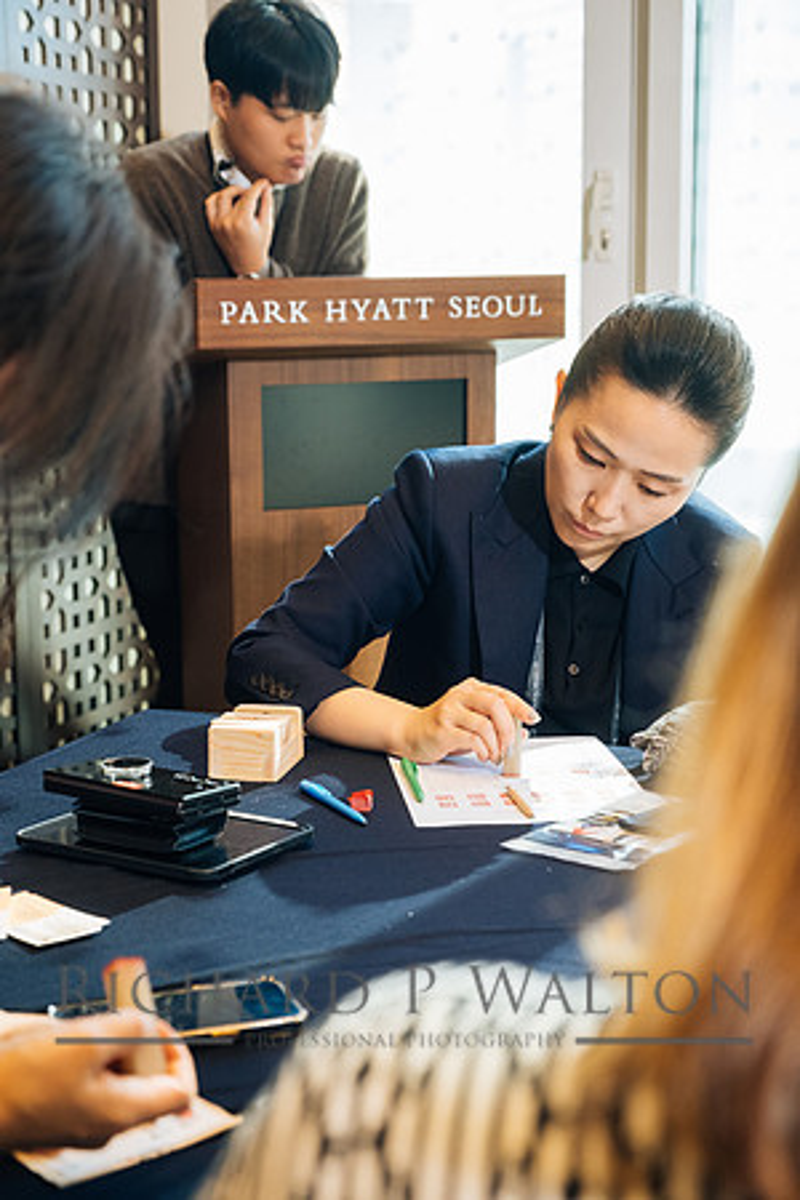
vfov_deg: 34.5
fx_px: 1933
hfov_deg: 23.4
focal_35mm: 58
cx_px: 400
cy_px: 600
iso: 1600
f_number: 3.6
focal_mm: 38.8
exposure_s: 1/250
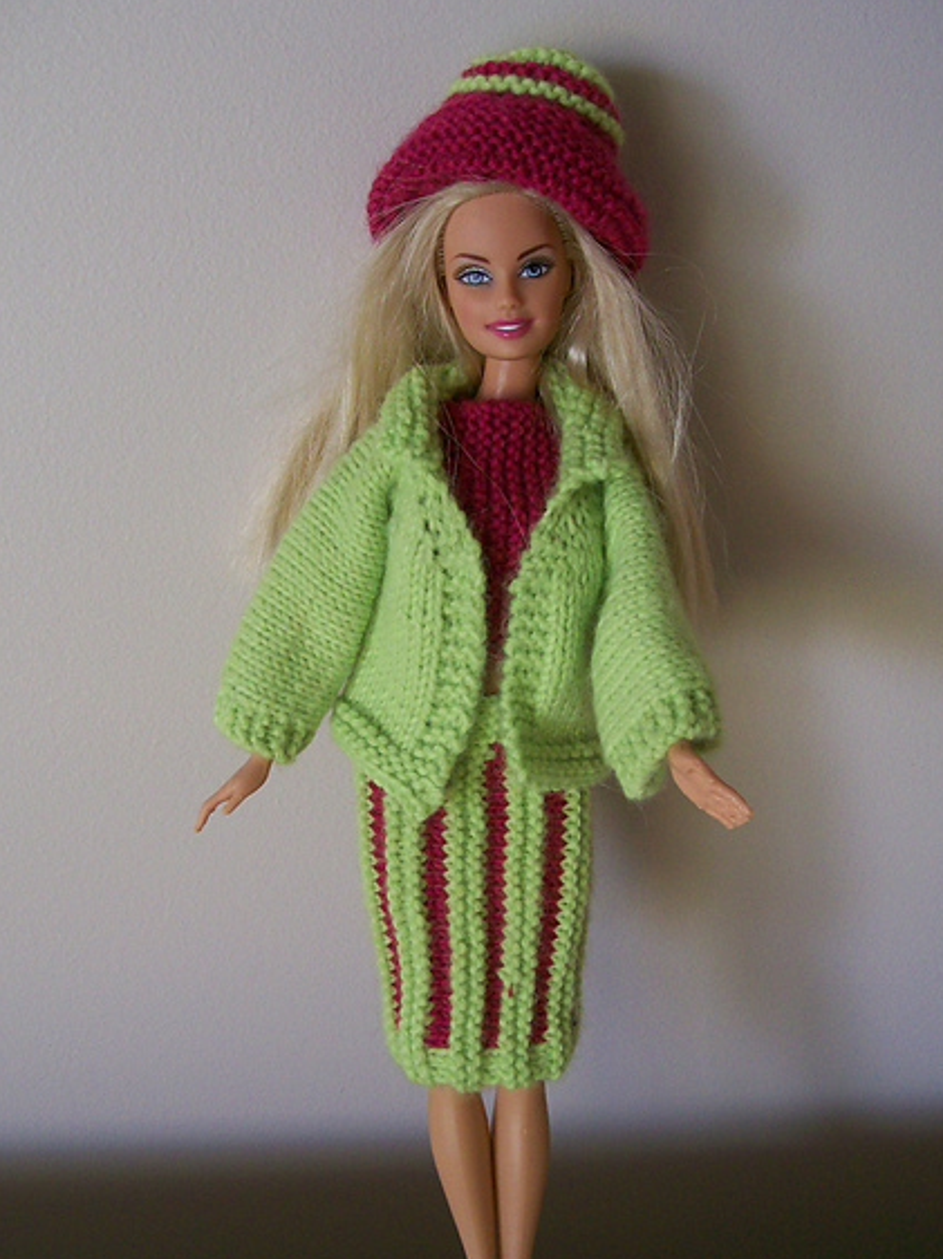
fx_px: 1490
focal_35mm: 41
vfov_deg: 45.8
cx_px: 464
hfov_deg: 35.1
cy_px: 663
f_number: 2.7
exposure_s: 1/32
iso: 114
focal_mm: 6
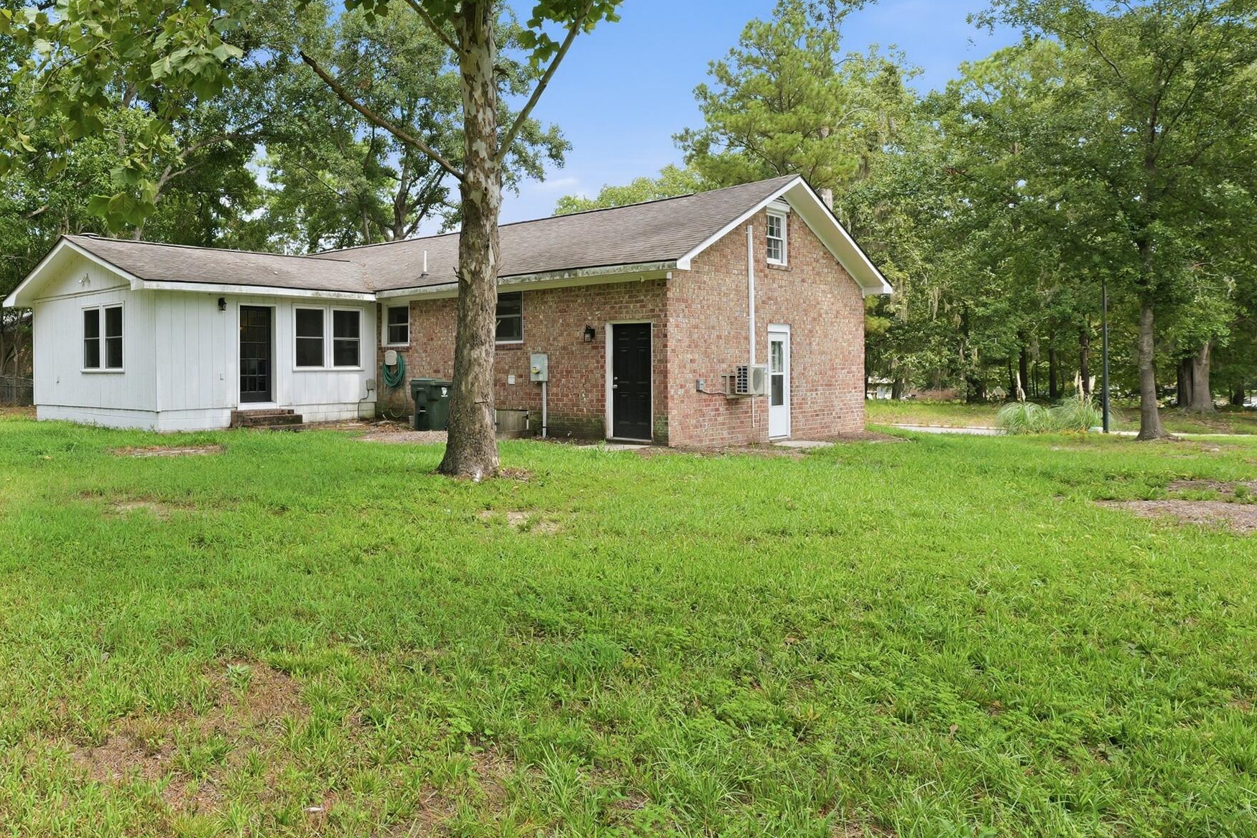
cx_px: 329
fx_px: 838
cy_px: 358
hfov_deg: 69.4
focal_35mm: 24
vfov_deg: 53.0
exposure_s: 1/500
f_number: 8
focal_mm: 14
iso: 640
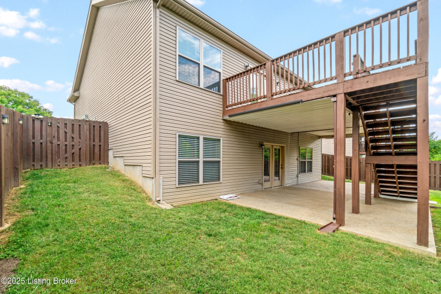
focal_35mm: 15
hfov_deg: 100.4
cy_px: 147
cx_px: 220
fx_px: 184
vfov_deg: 77.3
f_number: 8
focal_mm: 10
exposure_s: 1/40
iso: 400
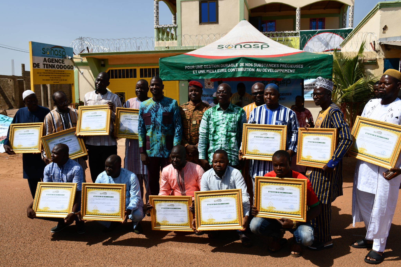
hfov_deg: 61.9
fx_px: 334
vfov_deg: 43.6
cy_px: 134
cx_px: 200
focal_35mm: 30
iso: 100
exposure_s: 1/400
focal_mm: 20
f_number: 10
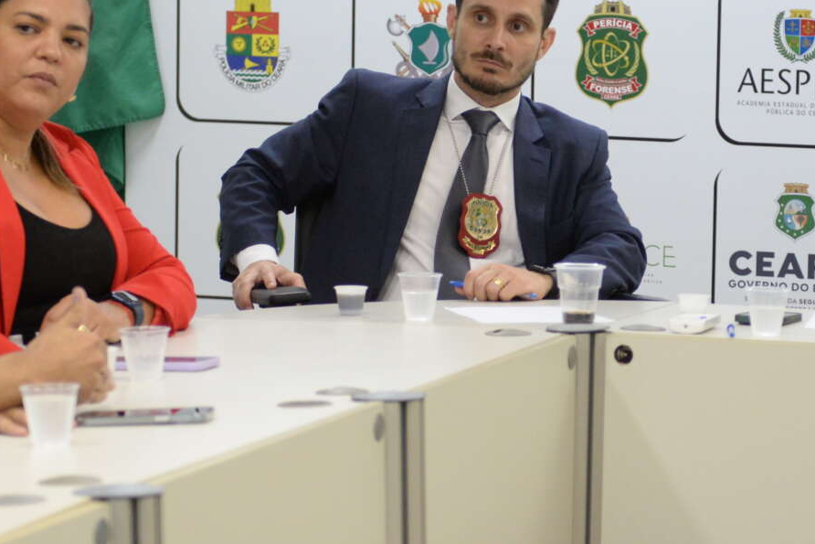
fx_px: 4030
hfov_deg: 11.5
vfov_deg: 7.7
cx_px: 619
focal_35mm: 178
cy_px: 290
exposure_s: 1/200
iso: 1600
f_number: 2.8
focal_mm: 62
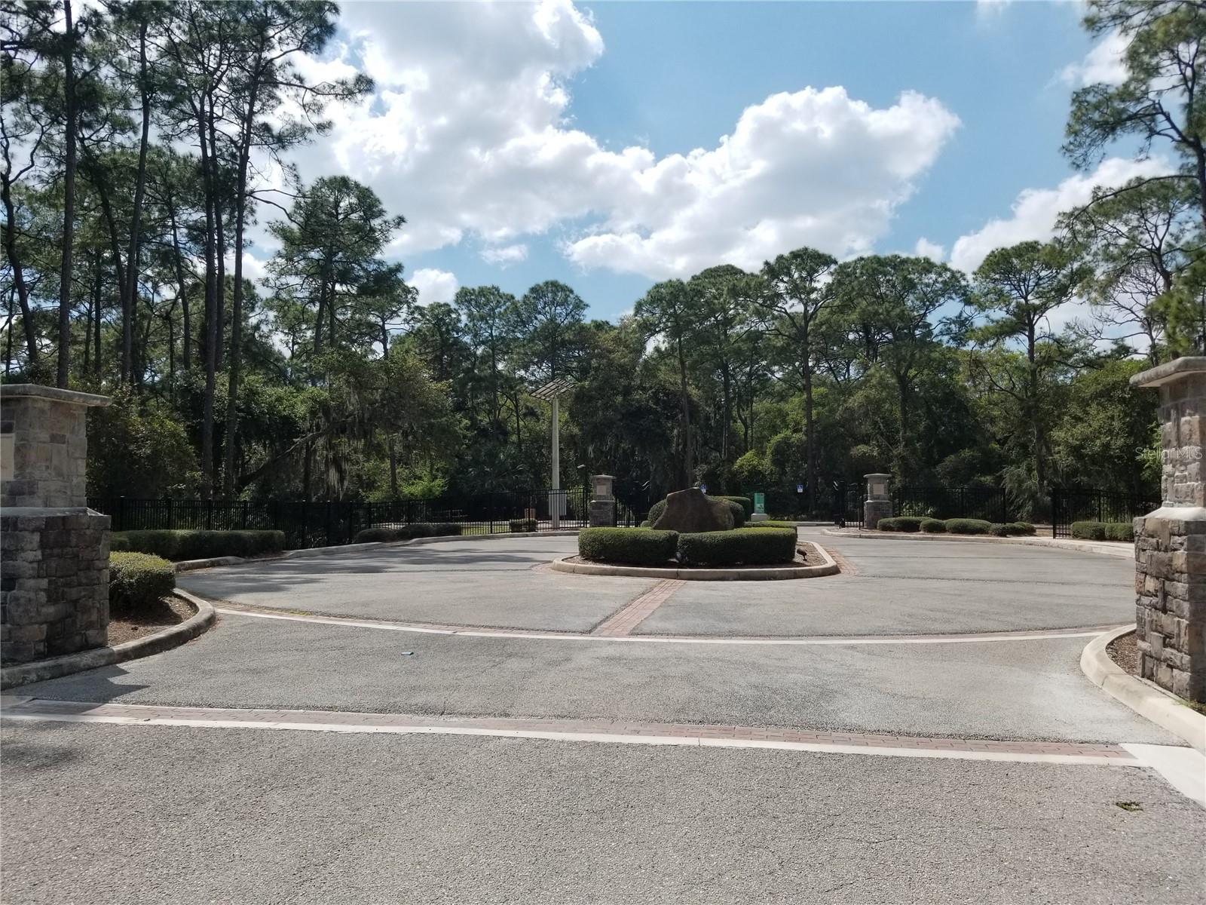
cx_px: 603
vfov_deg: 53.1
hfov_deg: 67.3
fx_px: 906
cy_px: 452
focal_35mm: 26
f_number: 1.7
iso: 50
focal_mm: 4.3
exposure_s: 1/3848
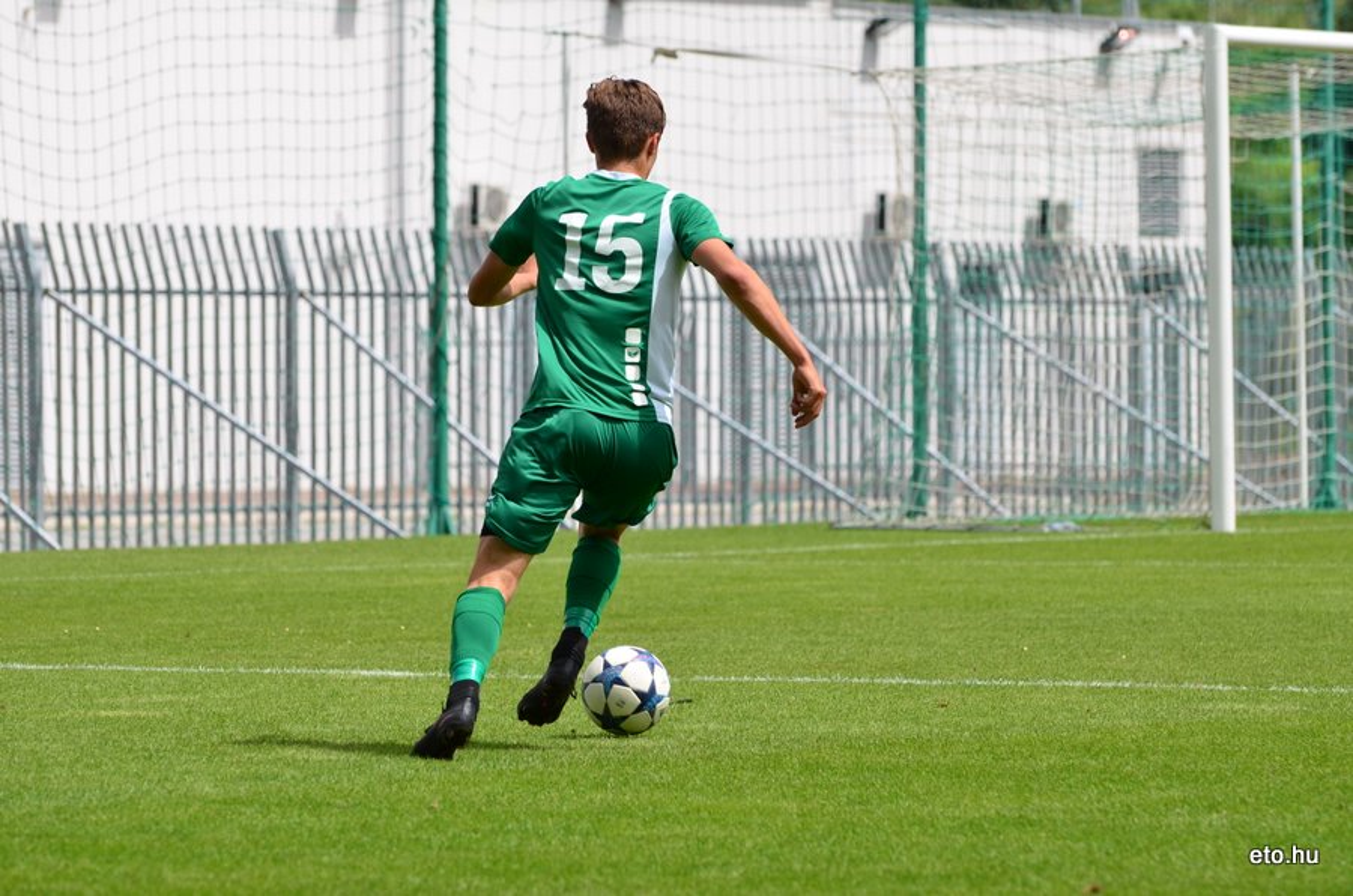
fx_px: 8720
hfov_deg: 8.9
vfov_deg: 5.9
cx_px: 676
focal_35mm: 232
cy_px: 448
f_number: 5
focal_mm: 155
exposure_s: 1/1600
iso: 250
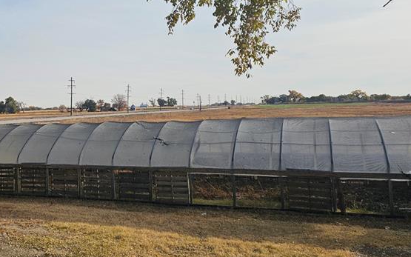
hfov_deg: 41.4
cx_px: 53
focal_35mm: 45
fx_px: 504
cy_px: 81
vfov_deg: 28.4
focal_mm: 6.3
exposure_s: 1/986
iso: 10
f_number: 1.7
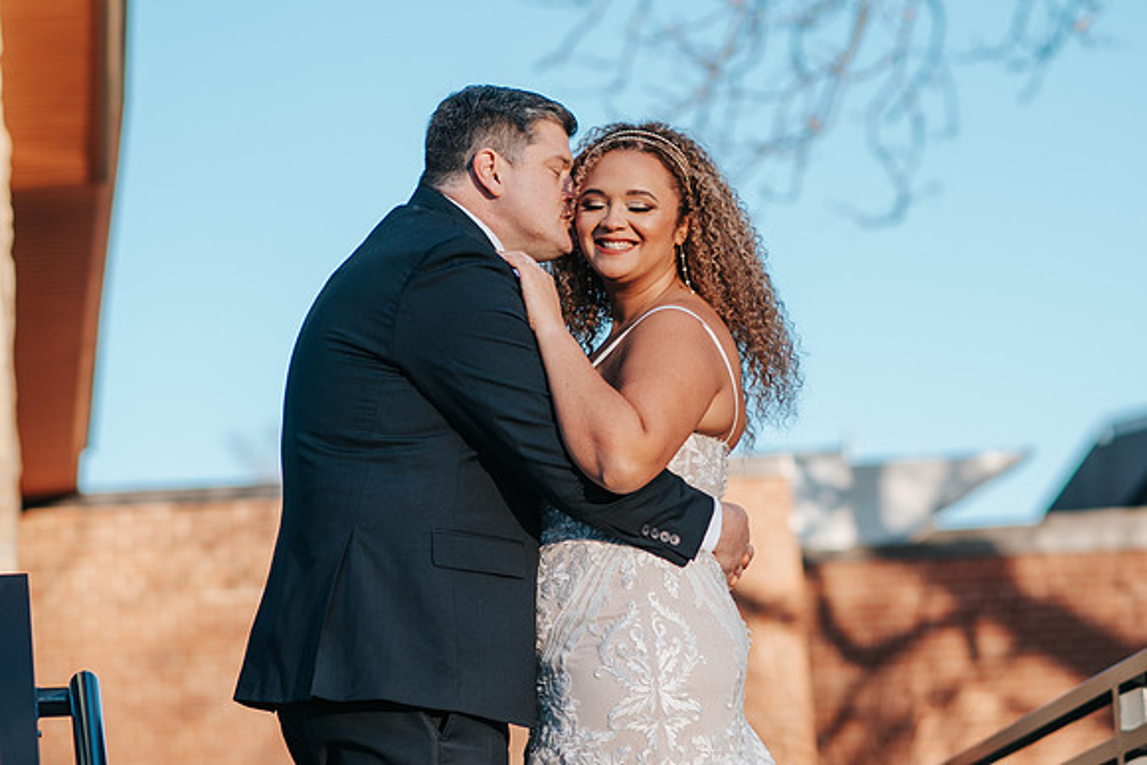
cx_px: 630
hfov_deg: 14.5
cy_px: 382
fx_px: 4501
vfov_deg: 9.7
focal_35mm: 141
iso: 100
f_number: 2.8
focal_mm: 85
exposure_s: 1/400
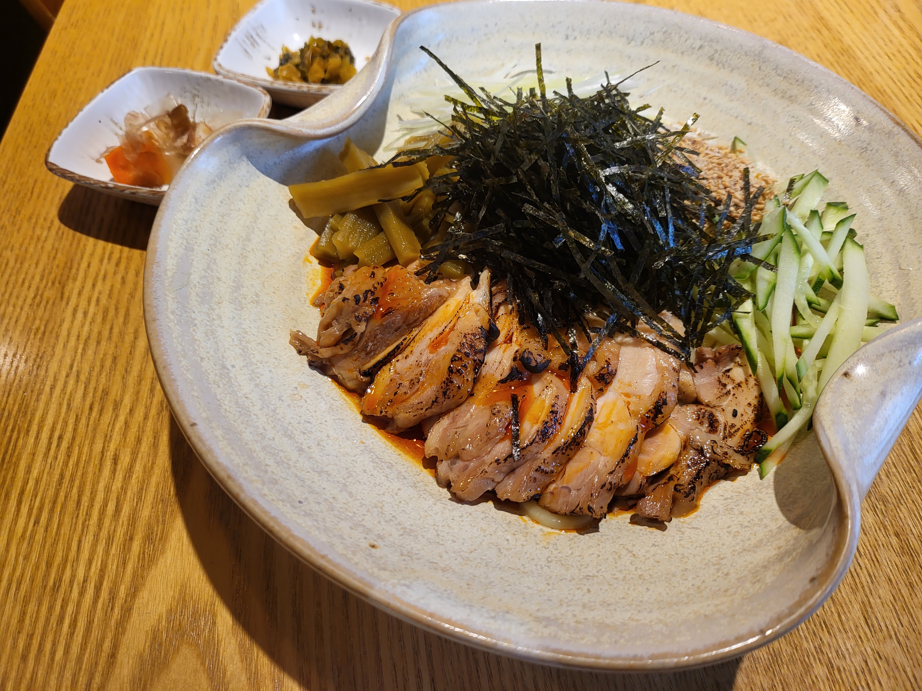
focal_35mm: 24
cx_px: 461
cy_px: 346
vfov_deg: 56.8
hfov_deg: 71.6
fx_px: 639
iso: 160
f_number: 1.8
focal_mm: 5
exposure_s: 1/40
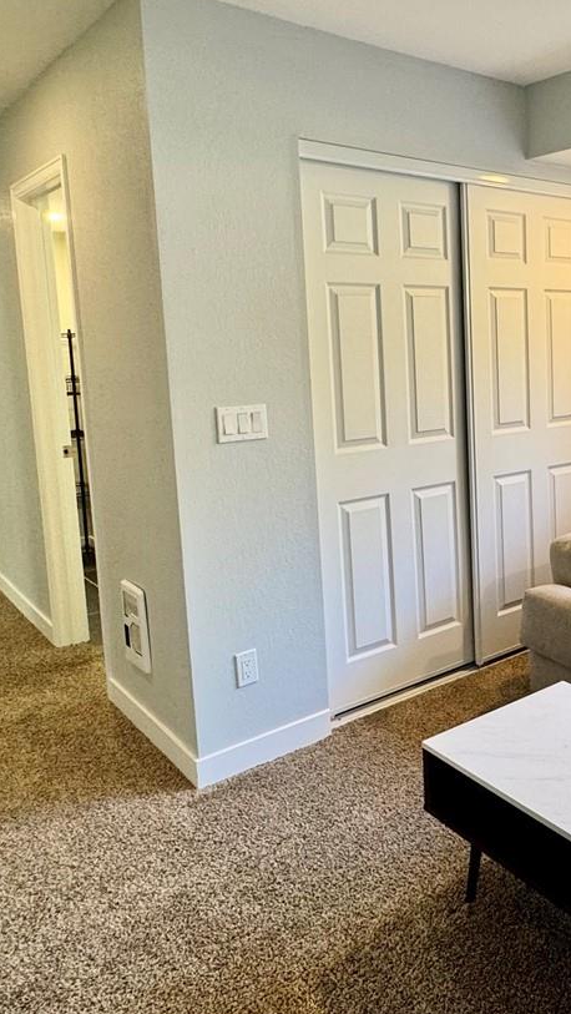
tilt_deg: -8.1
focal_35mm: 30
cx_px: 535
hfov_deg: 36.1
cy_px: 439
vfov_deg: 64.0
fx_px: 807
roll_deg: +0.5
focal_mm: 2.22
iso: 160
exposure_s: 1/120
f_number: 2.2
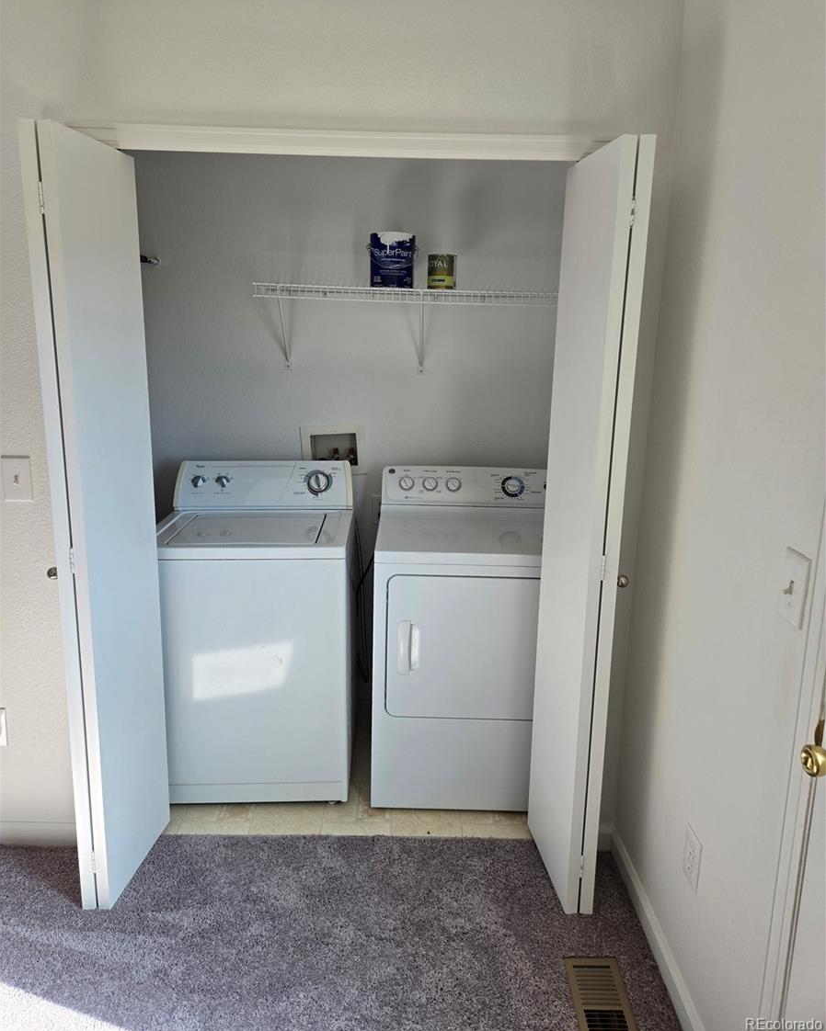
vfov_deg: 70.2
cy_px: 484
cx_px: 413
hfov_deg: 58.8
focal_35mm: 24
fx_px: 733
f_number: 1.8
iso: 40
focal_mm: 5.4
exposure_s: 1/120
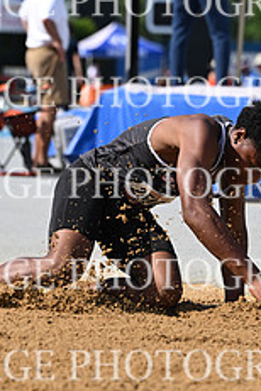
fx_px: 2871
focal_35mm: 264
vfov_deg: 7.8
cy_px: 229
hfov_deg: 5.2
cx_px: 57
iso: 500
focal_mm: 105
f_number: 3.5
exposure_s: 1/6400
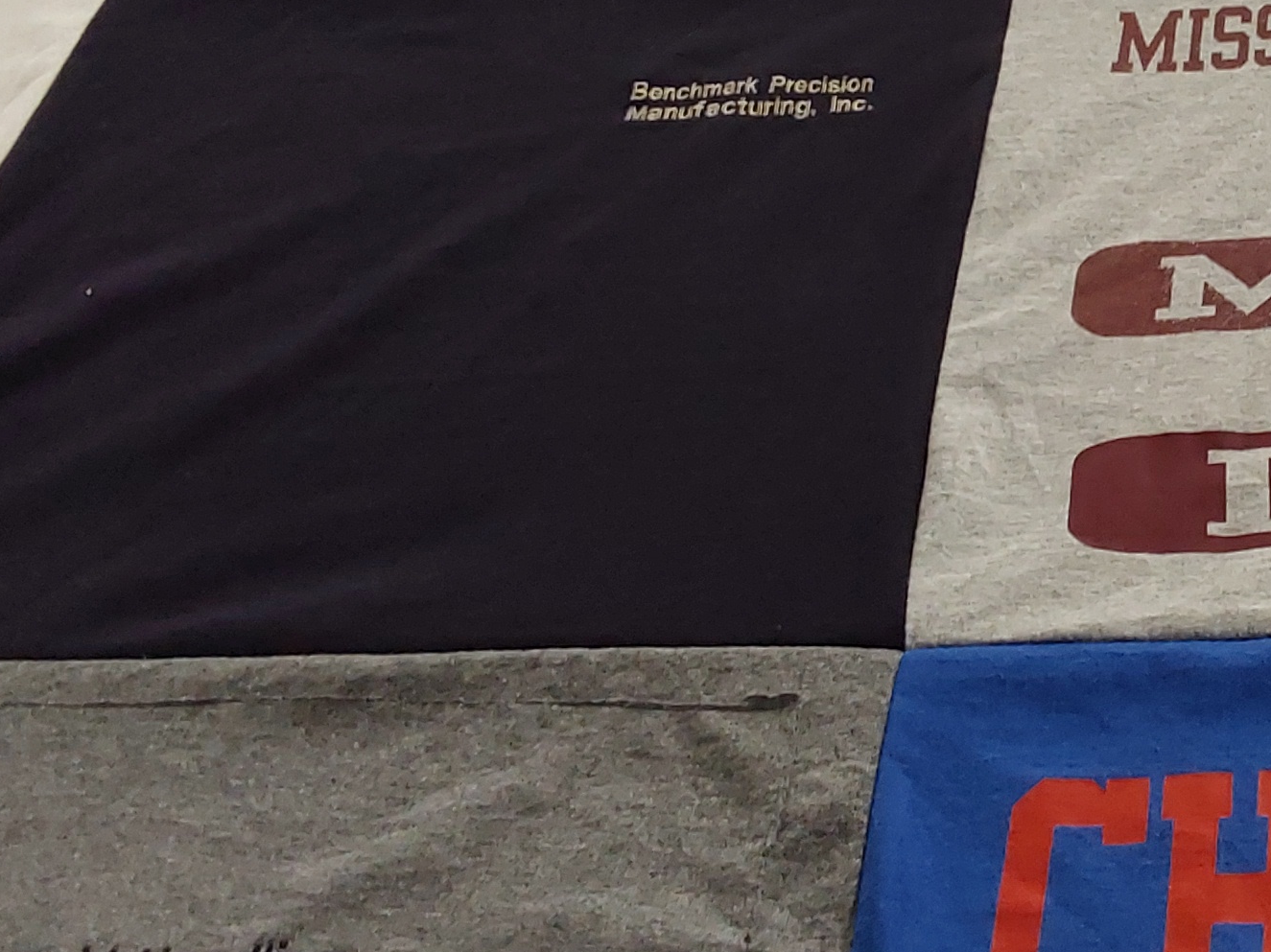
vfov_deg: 21.0
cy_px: 184
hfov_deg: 26.2
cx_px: 1372
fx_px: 2533
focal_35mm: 69
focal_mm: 2.91
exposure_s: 1/60
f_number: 1.9
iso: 100
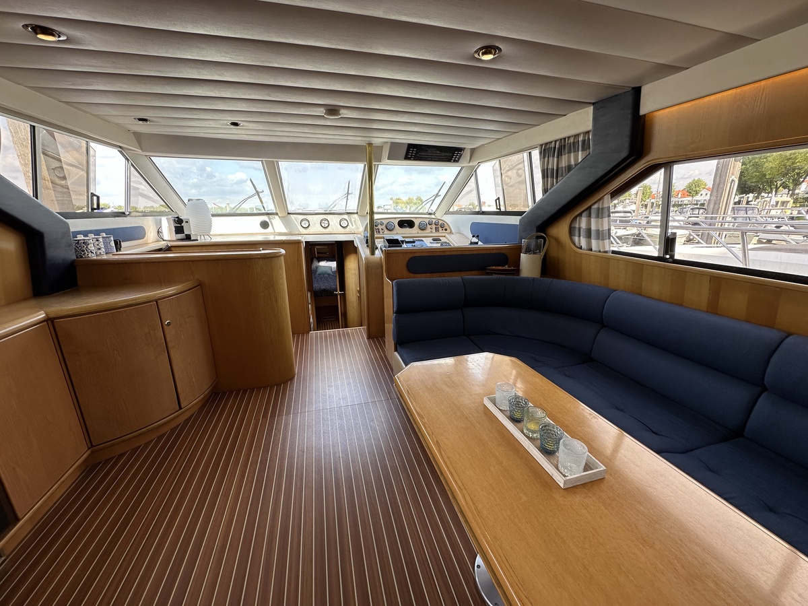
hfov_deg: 102.1
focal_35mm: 14
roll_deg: +0.7
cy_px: 303
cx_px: 404
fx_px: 327
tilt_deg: -15.0
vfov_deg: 85.7
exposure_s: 1/141
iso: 40
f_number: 2.2
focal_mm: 2.22
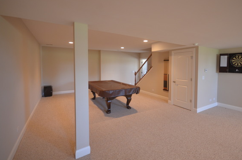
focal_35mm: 17
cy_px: 71
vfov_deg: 70.0
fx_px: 114
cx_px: 133
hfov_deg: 93.1
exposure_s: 1/20
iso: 800
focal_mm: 10
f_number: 4
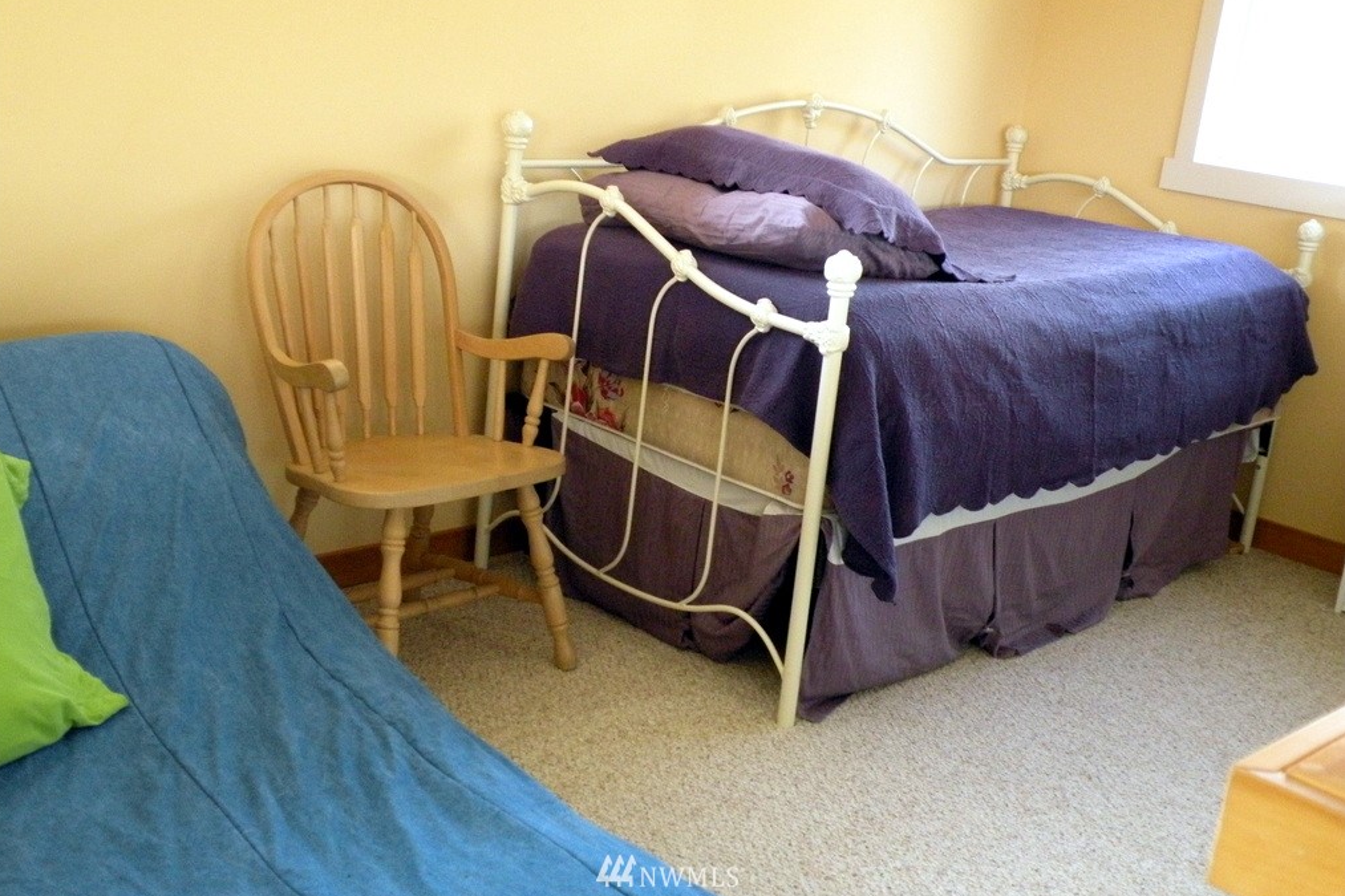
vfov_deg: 30.5
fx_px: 1644
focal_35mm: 44
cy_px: 413
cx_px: 671
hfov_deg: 44.5
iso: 400
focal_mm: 7.4
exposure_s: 1/44.3
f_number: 3.2
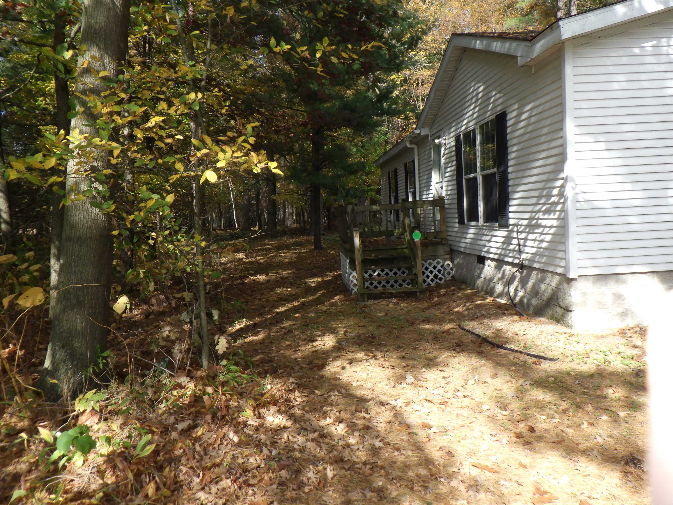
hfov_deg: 63.4
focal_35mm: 28
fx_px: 544
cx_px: 336
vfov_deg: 49.7
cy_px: 252
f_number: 4.2
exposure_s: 1/250
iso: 125
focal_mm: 5
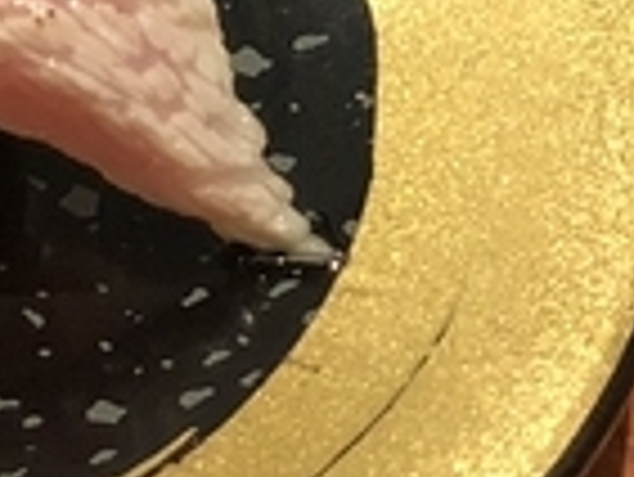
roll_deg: +0.2
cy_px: -680
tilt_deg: -37.5
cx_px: -787
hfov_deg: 5.1
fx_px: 6929
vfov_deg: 3.9
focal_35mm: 378
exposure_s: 1/40
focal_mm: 6
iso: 100
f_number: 2.4
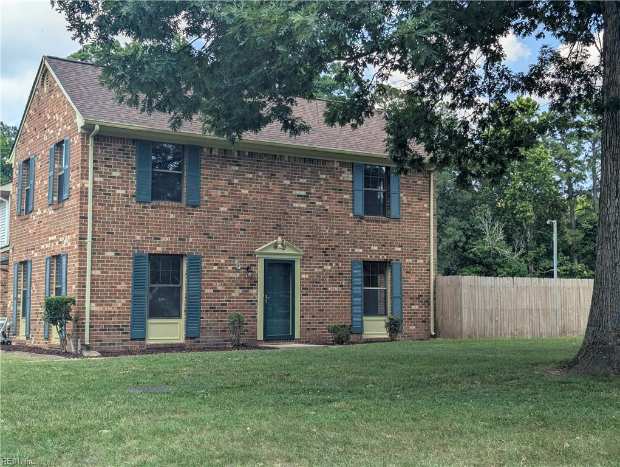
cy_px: 234
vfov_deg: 30.3
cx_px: 310
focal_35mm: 48
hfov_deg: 39.6
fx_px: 861
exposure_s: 1/1381
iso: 48
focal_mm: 6.81
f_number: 1.85
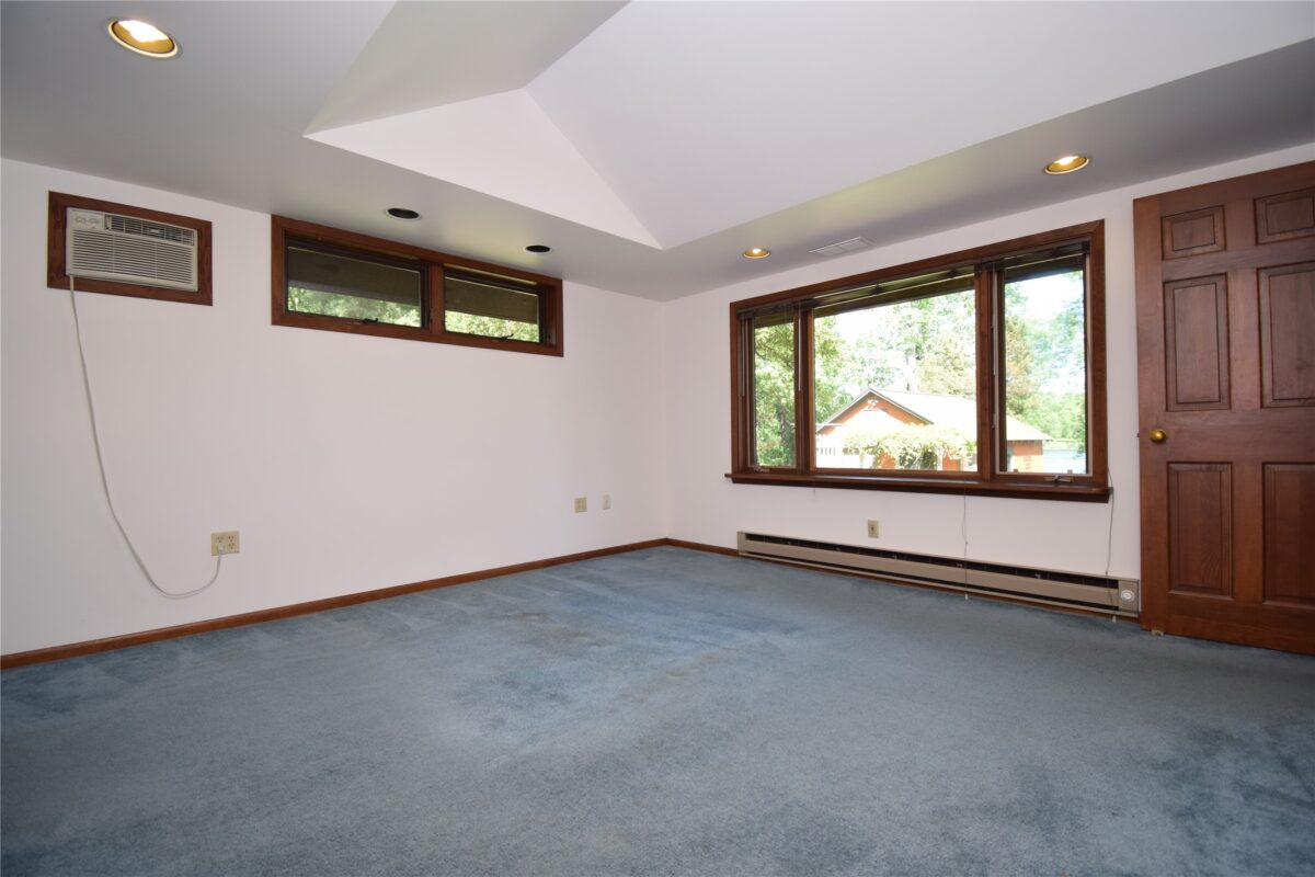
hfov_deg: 100.4
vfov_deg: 77.3
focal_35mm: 15
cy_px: 438
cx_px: 658
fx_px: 548
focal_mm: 10
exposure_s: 1/125
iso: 400
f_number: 5.6
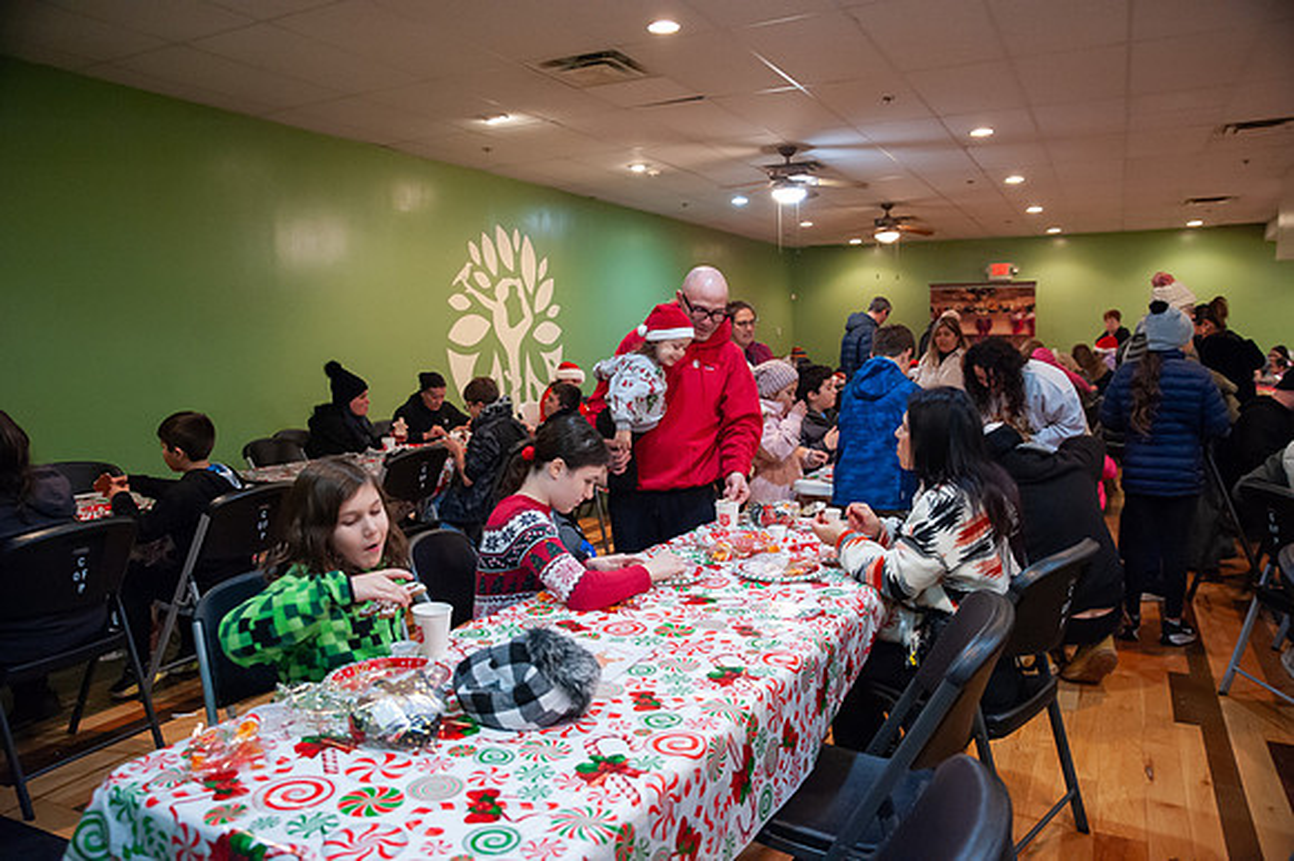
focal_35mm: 26
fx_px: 934
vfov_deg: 49.5
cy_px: 430
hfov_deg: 69.4
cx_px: 647
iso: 3200
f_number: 2.8
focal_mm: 26
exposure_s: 1/160
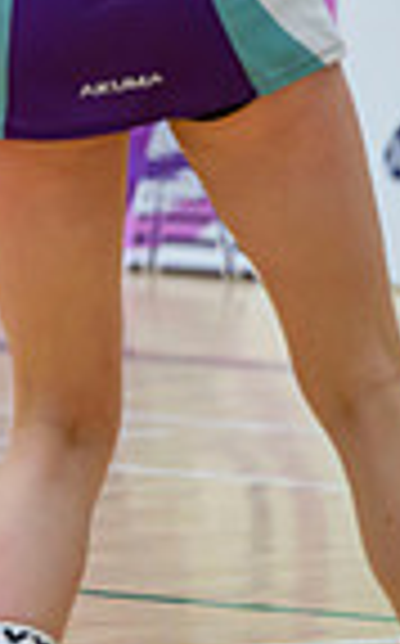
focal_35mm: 908
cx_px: -871
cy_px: -239
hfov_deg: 1.4
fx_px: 15885
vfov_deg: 2.3
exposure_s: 1/1250
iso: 3200
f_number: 2.8
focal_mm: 200
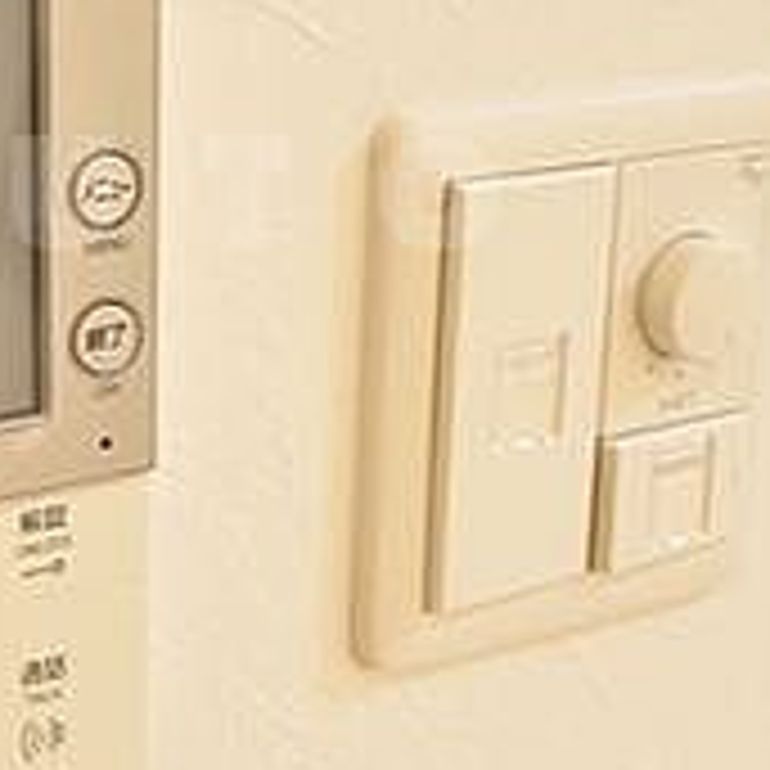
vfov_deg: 25.4
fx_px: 1686
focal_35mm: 67
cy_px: 198
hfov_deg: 23.3
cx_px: -176
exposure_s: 1/20
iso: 560
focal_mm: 14
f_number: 5
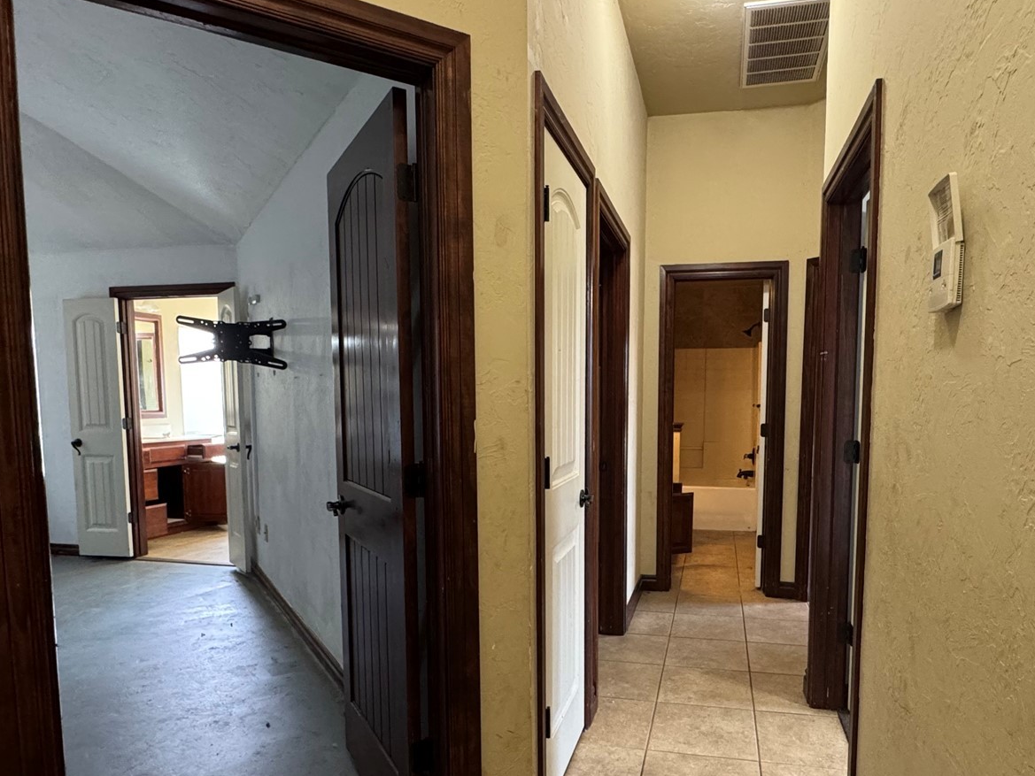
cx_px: 581
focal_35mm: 23
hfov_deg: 73.6
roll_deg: -0.1
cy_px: 461
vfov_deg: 58.5
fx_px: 688
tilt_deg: -6.1
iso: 500
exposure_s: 1/60
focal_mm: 2.22
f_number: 2.2
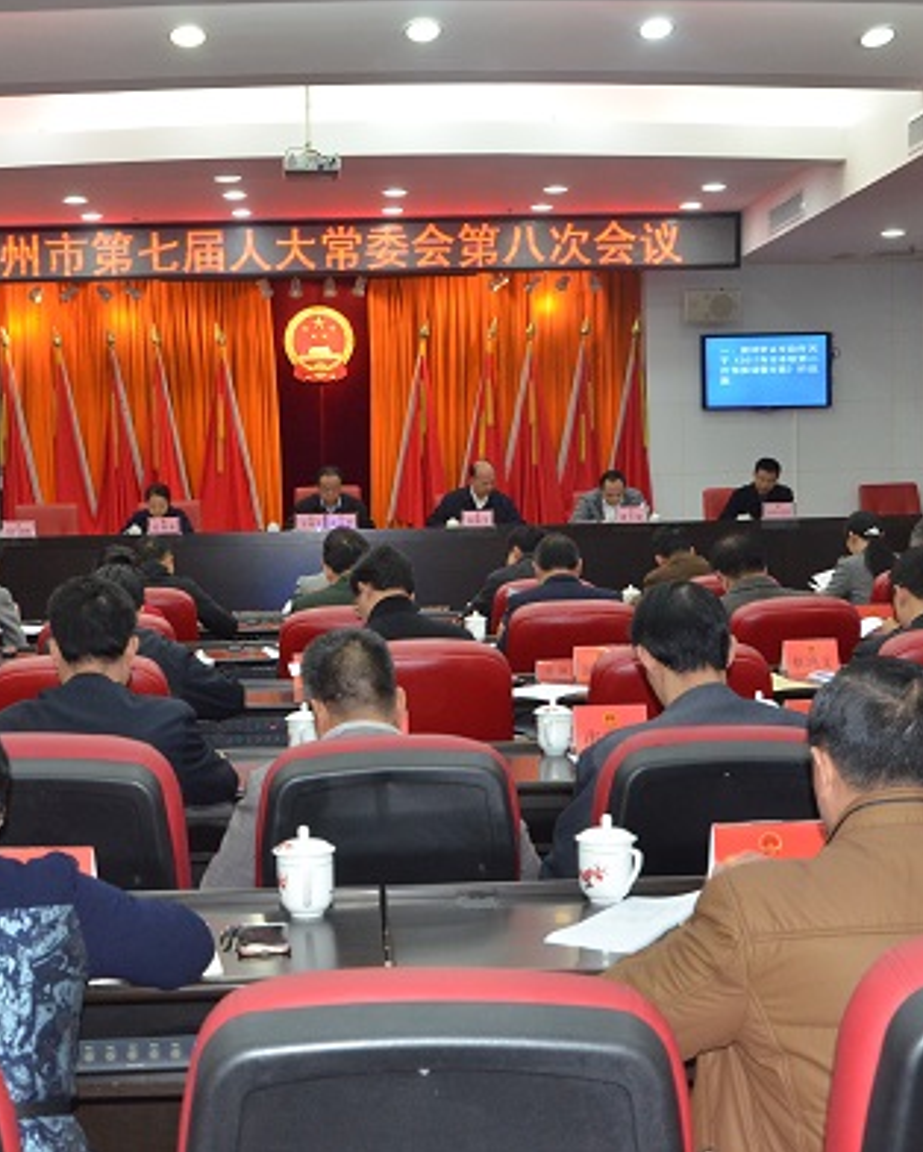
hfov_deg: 28.2
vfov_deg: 34.9
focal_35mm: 54
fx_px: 1833
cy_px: 577
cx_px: 356
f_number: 5.6
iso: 1600
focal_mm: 25
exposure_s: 1/80
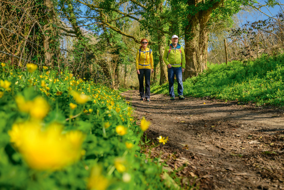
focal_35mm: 35
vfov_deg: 37.9
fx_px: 276
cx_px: 142
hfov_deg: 54.4
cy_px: 95
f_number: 5.6
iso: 64
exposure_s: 1/40
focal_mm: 35
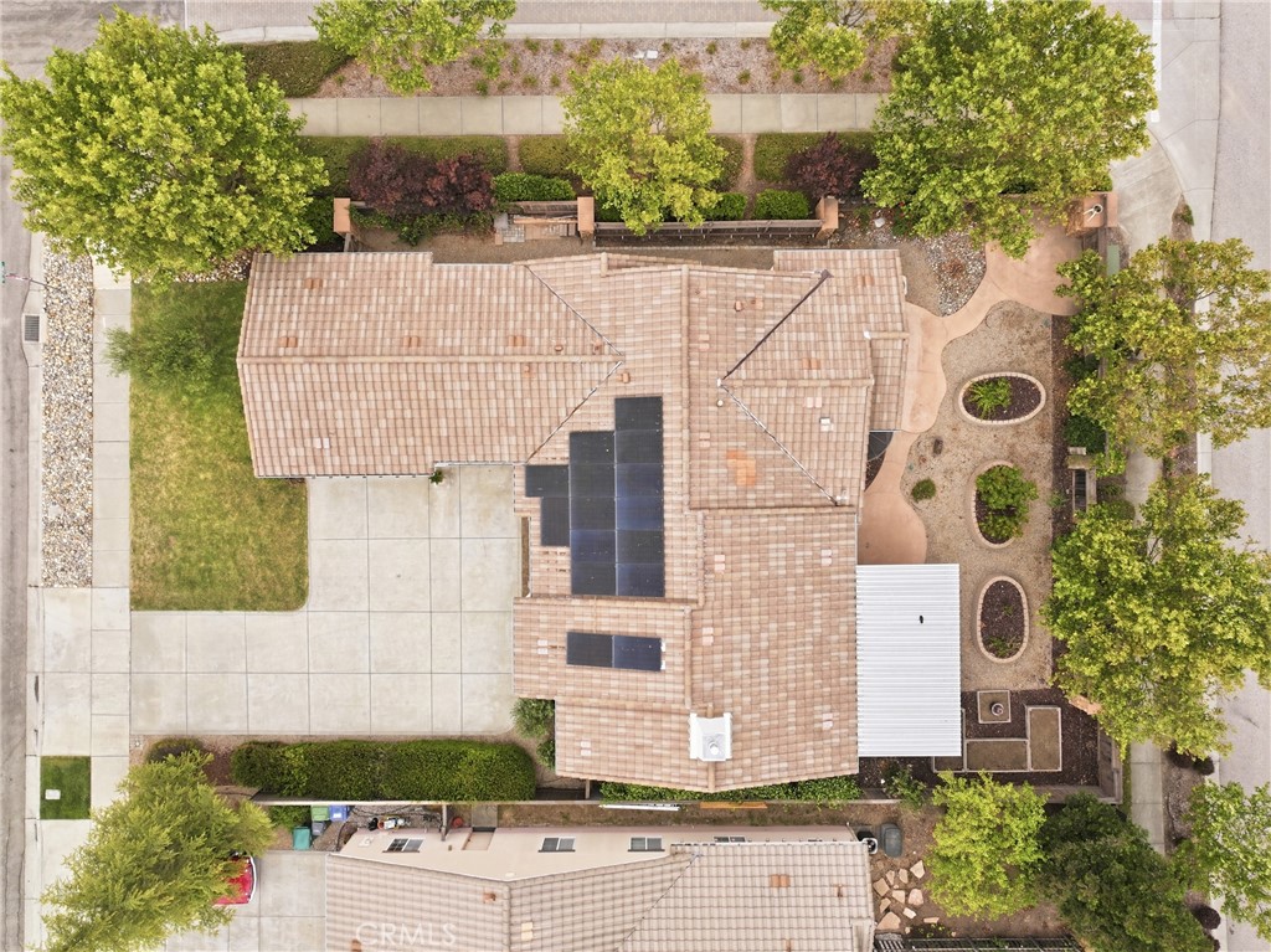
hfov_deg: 71.6
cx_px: 636
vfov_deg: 56.8
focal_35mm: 24
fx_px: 881
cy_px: 476
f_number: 2.8
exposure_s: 1/1000
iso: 100
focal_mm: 12.3
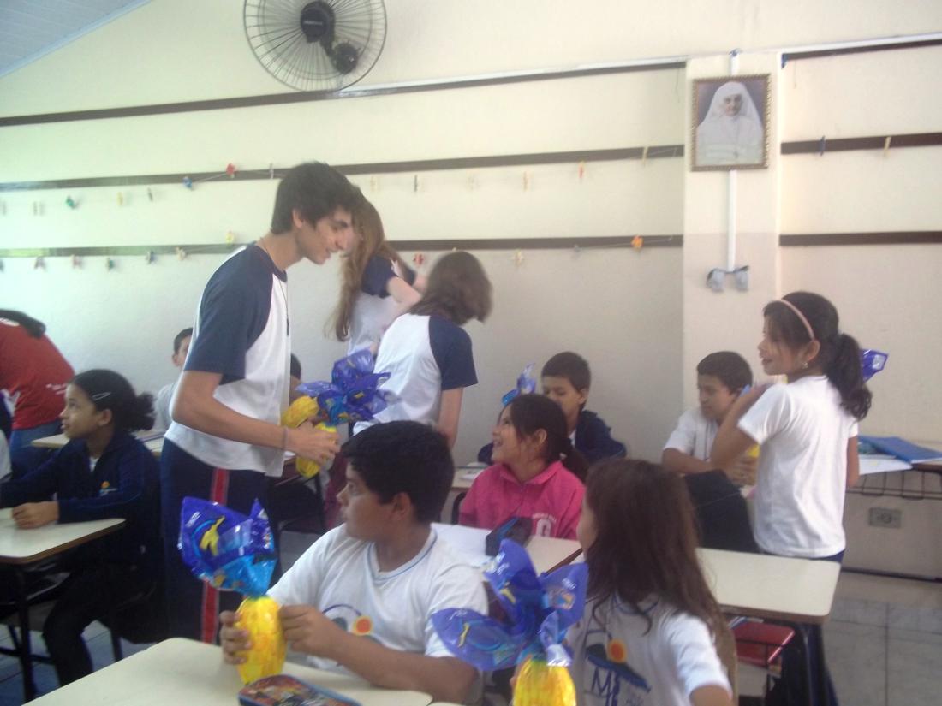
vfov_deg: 39.7
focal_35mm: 36
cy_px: 353
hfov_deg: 51.4
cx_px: 471
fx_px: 980
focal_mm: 6.5
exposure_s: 1/25
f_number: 3.1
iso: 160
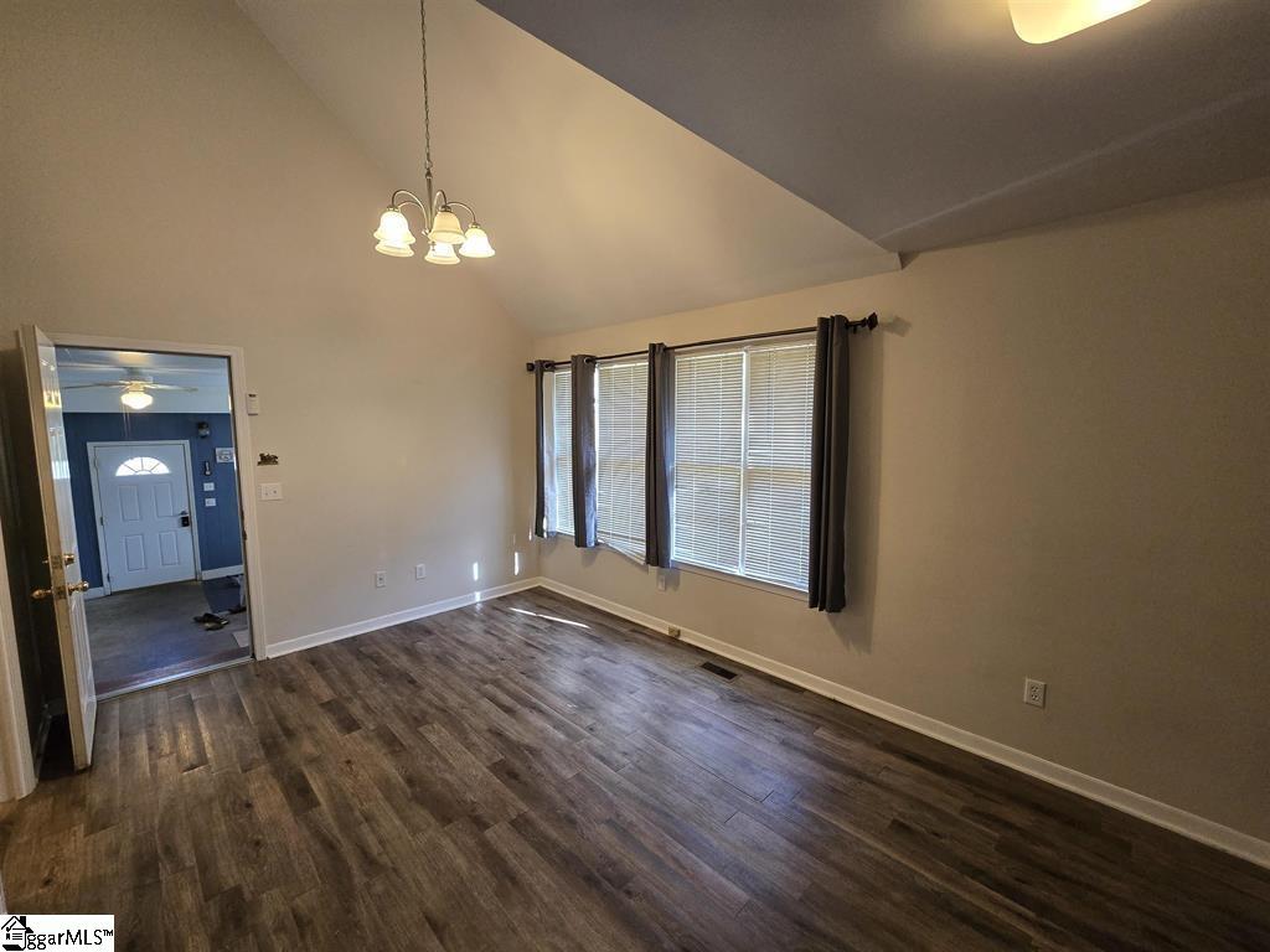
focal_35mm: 13
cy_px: 476
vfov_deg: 89.9
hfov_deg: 106.2
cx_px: 635
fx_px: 477
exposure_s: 1/60
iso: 250
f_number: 2.2
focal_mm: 2.2
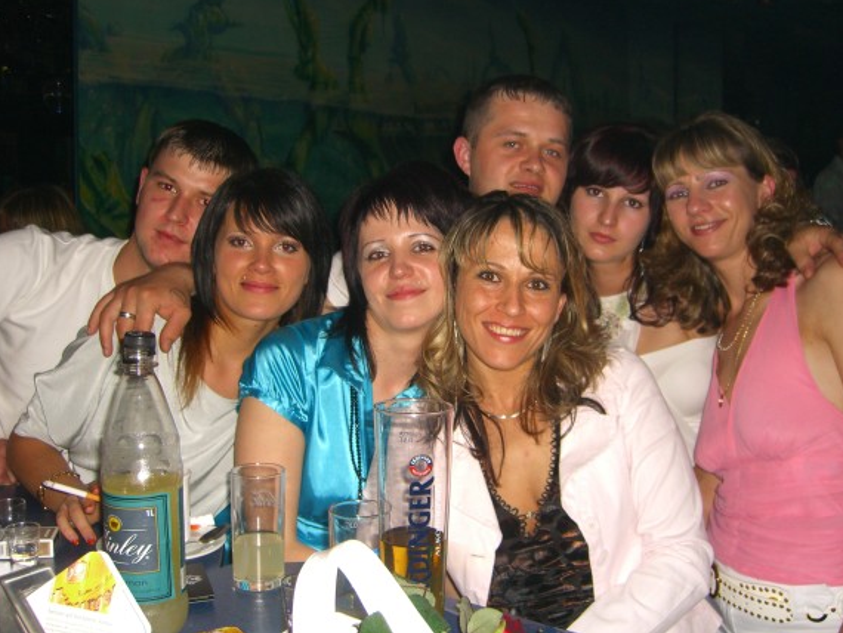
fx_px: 975
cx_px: 438
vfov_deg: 36.0
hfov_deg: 46.8
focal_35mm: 40
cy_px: 305
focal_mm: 7.9
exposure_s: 1/60
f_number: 2.8
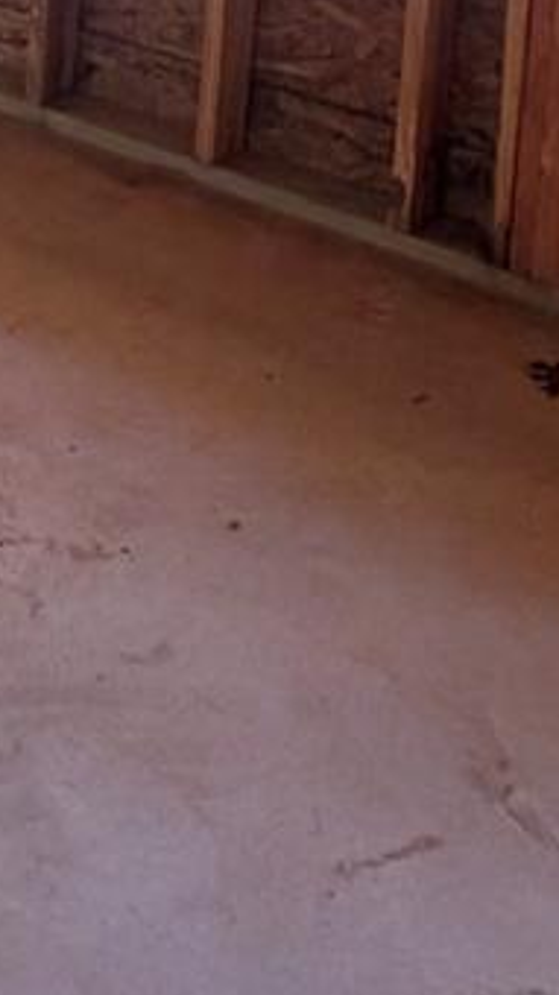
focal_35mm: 69
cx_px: -255
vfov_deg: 25.2
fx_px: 1820
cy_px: -386
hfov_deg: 16.1
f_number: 2.2
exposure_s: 1/121
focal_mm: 2.22
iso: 64
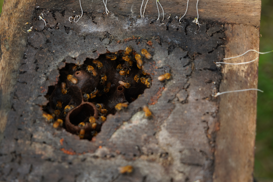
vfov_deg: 13.7
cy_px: 91
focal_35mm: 100
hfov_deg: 20.4
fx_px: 758
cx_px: 136
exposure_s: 1/160
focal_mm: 100
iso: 160
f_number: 5.6
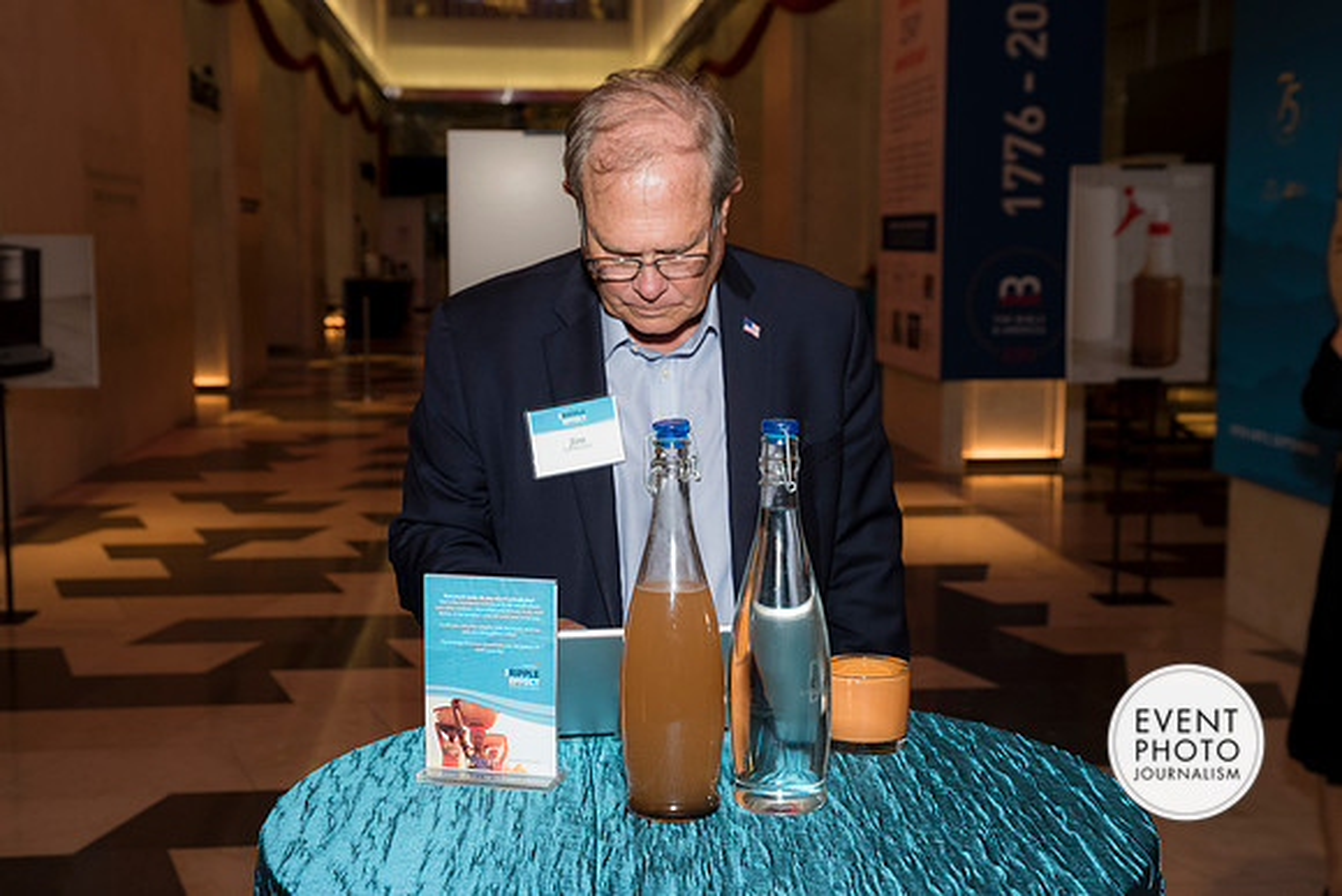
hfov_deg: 41.1
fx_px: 1790
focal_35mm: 48
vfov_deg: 28.1
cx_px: 671
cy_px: 448
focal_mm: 48
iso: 800
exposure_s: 1/125
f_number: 5.6
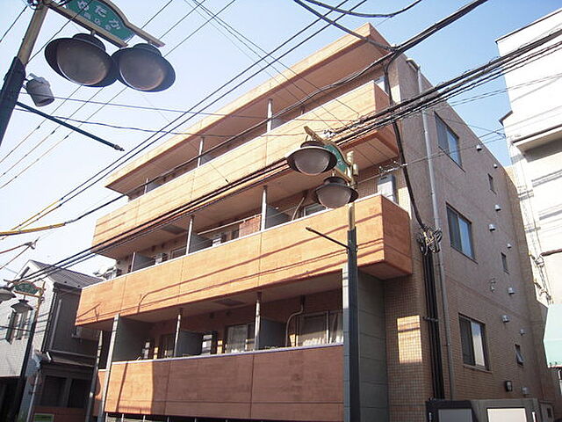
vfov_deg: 49.7
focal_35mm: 28
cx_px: 281
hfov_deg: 63.4
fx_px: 455
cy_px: 211
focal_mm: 5
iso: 100
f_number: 2.7
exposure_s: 1/500
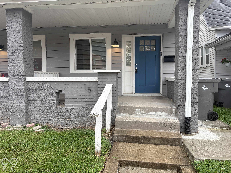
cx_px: 116
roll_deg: +0.7
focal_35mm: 26
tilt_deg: -3.1
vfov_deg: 53.1
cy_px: 86
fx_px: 174
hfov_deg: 67.3
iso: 40
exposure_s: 1/174
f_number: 1.6
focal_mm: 5.96
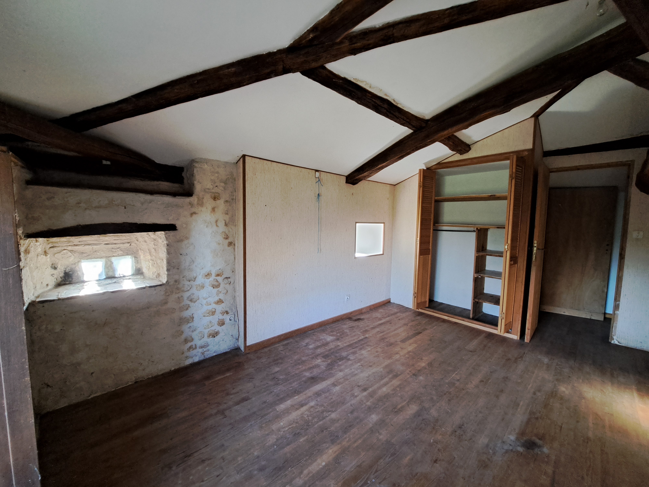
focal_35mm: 13
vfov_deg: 89.9
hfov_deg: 106.2
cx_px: 324
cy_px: 244
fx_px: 244
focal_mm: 1.74
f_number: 2.2
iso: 320
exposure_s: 1/25
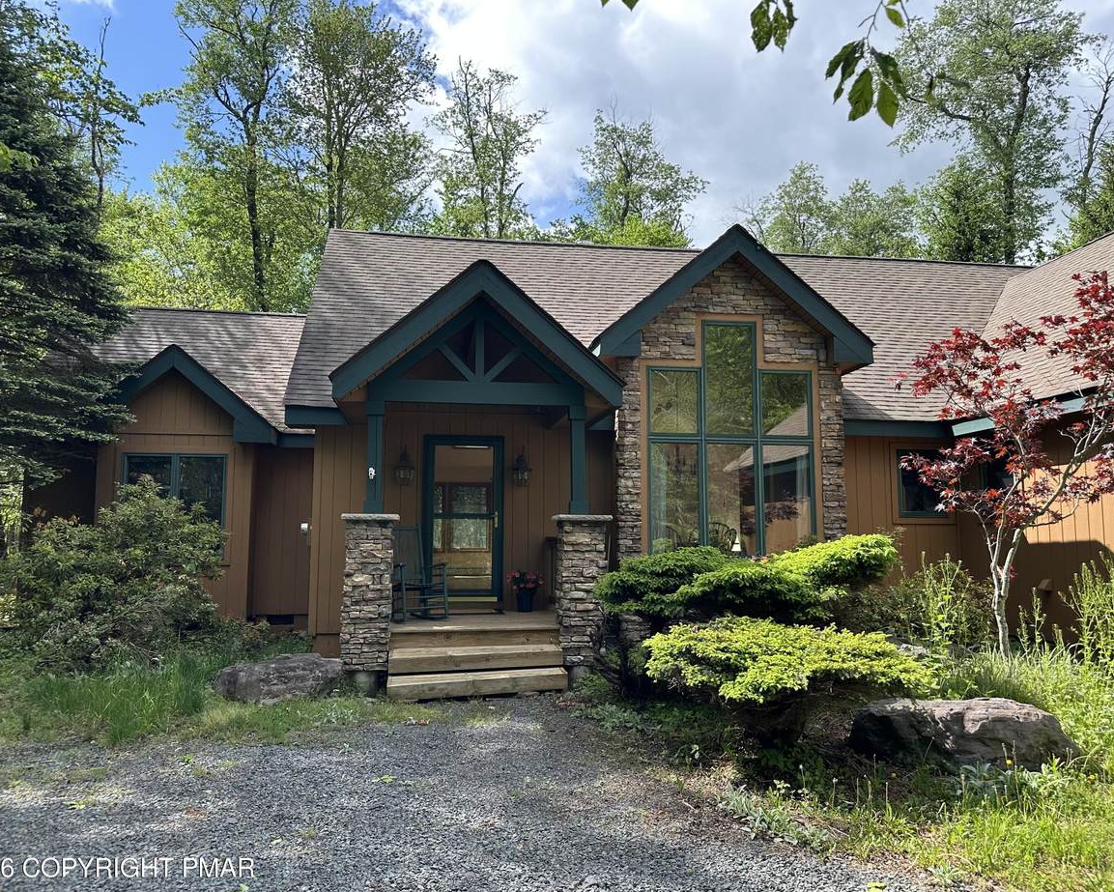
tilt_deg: +5.8
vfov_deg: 55.0
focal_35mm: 26
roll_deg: -0.3
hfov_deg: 66.0
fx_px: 857
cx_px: 554
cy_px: 446
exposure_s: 1/1517
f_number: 1.78
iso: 80
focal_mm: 6.86
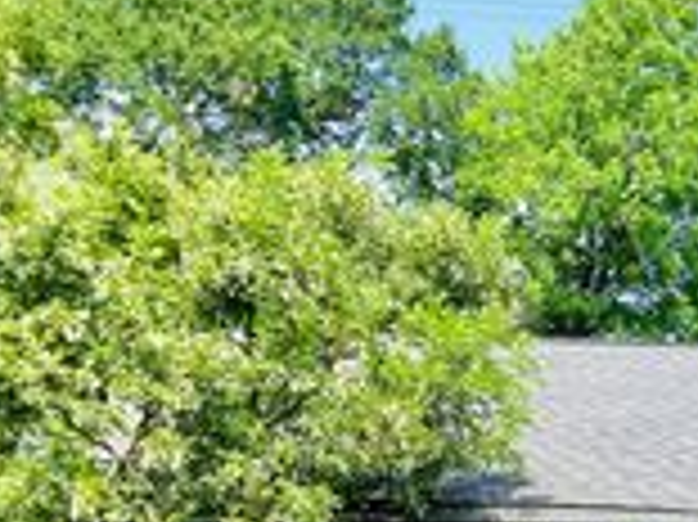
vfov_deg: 16.4
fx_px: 1692
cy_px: 709
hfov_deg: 19.6
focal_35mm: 84
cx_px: 1103
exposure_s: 1/2028
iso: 32
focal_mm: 4.25
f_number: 1.8
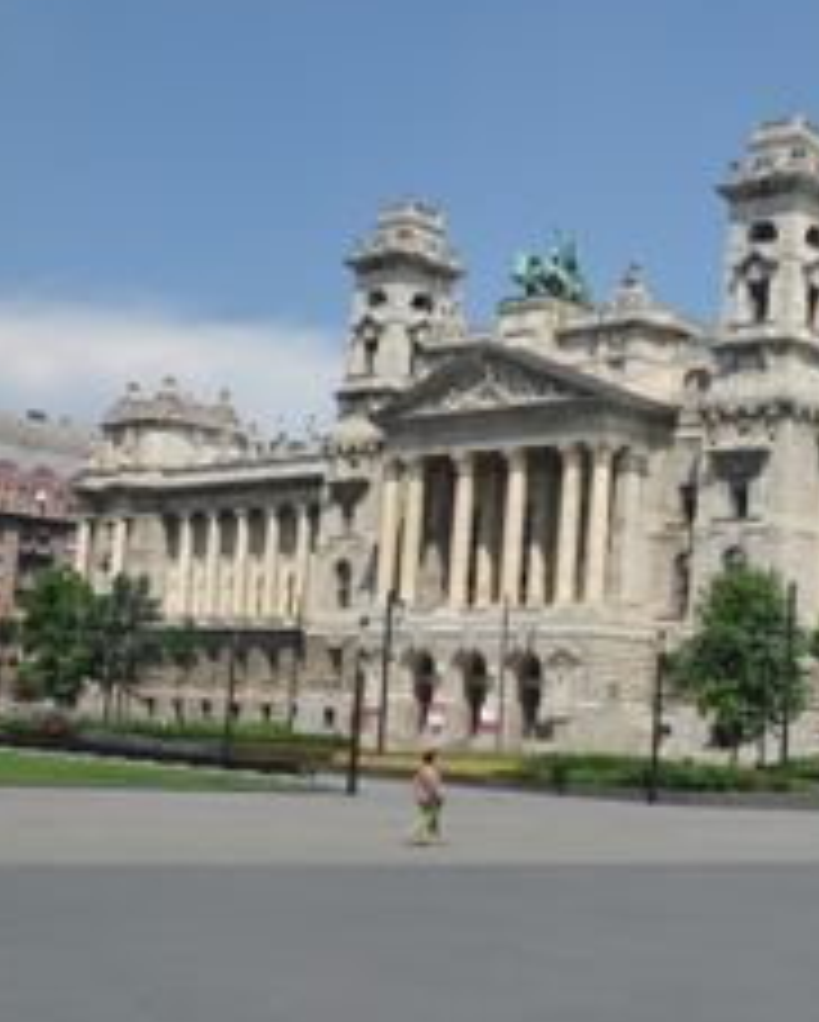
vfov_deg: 37.3
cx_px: 882
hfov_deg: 27.9
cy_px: 540
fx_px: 1513
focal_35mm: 50
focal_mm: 18
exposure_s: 1/320
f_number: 9
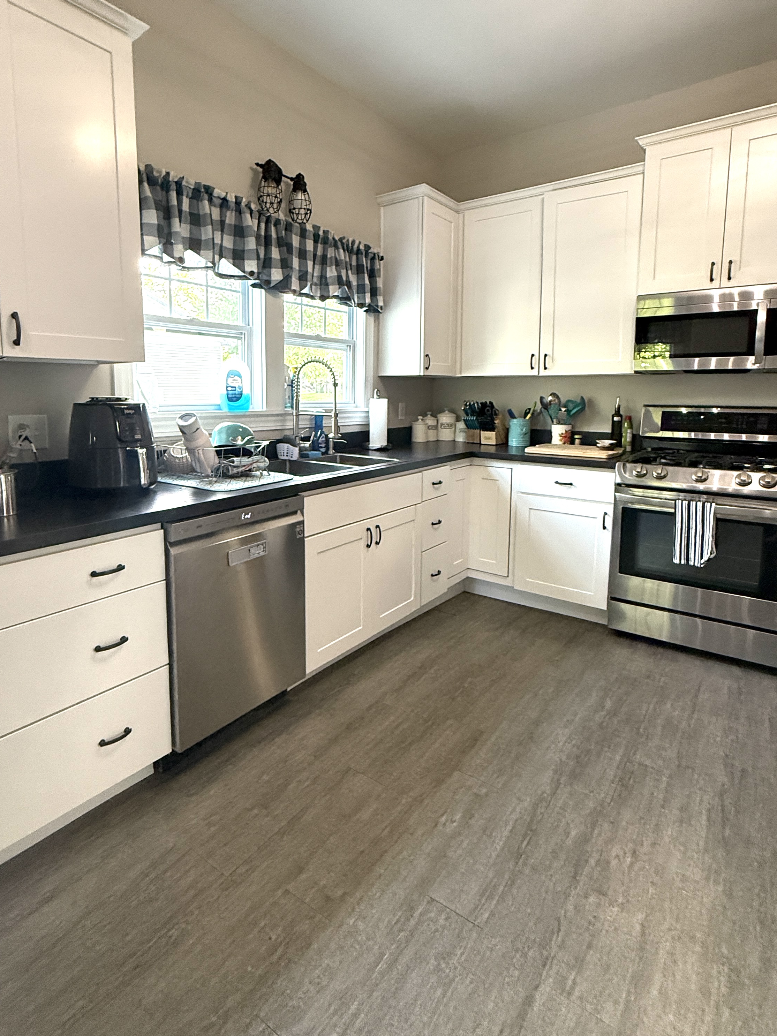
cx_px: 362
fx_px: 569
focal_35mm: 19
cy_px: 458
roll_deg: -0.4
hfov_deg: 68.6
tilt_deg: -4.2
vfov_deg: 84.3
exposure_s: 1/120
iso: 400
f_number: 2.2
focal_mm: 2.22
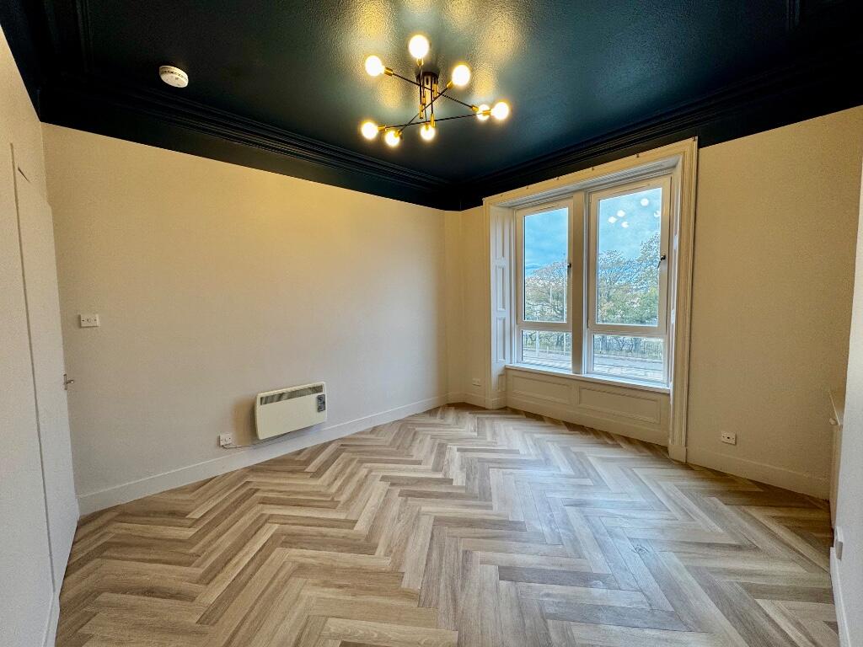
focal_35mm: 14
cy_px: 324
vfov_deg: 85.7
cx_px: 432
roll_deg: +1.4
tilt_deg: -4.2
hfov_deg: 102.1
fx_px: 349
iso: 100
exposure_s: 1/100
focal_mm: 2.22
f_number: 2.2
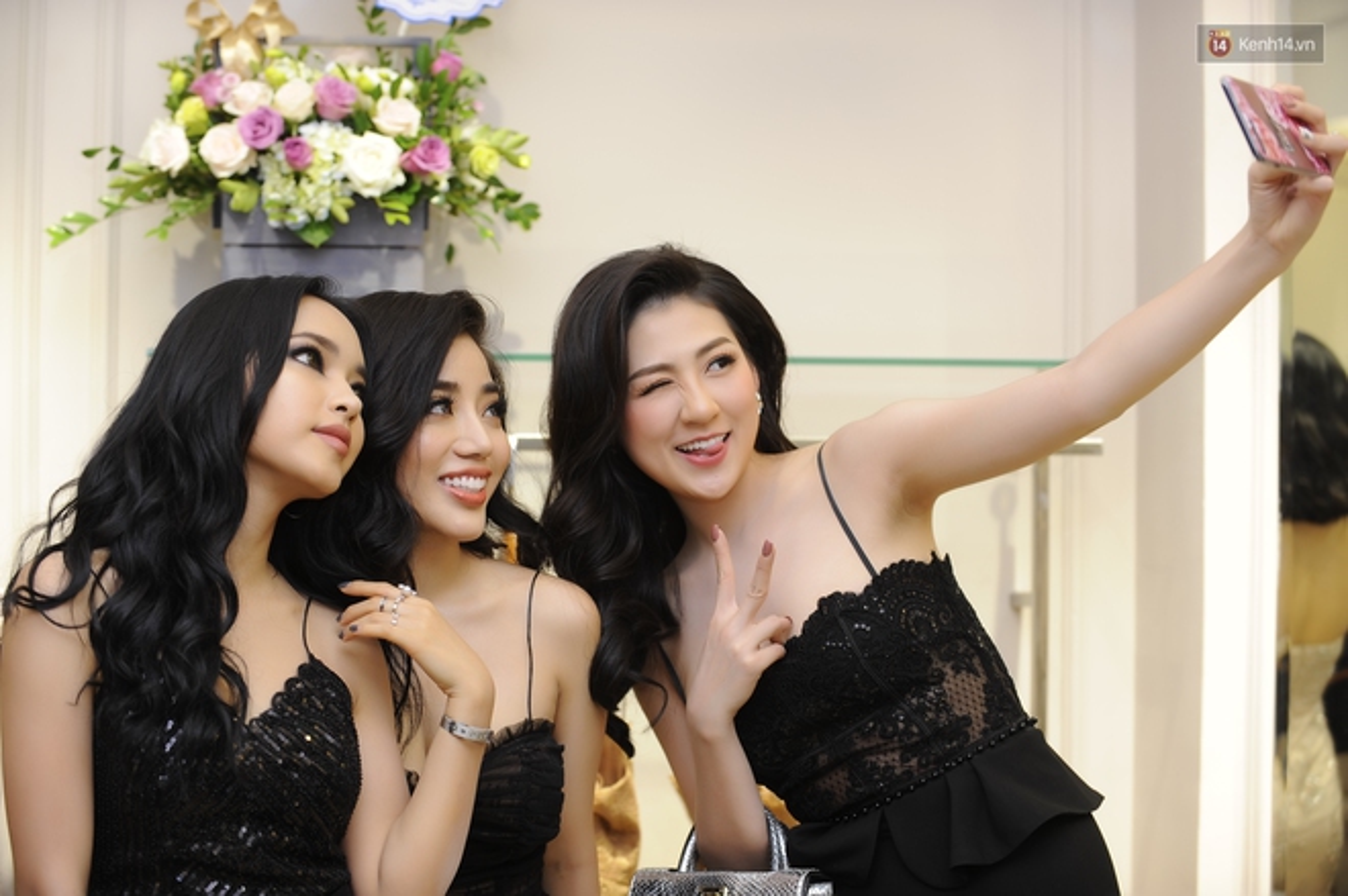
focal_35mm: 70
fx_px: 2619
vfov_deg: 19.4
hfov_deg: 28.9
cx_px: 674
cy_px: 448
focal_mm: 70
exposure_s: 1/60
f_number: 4
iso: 200
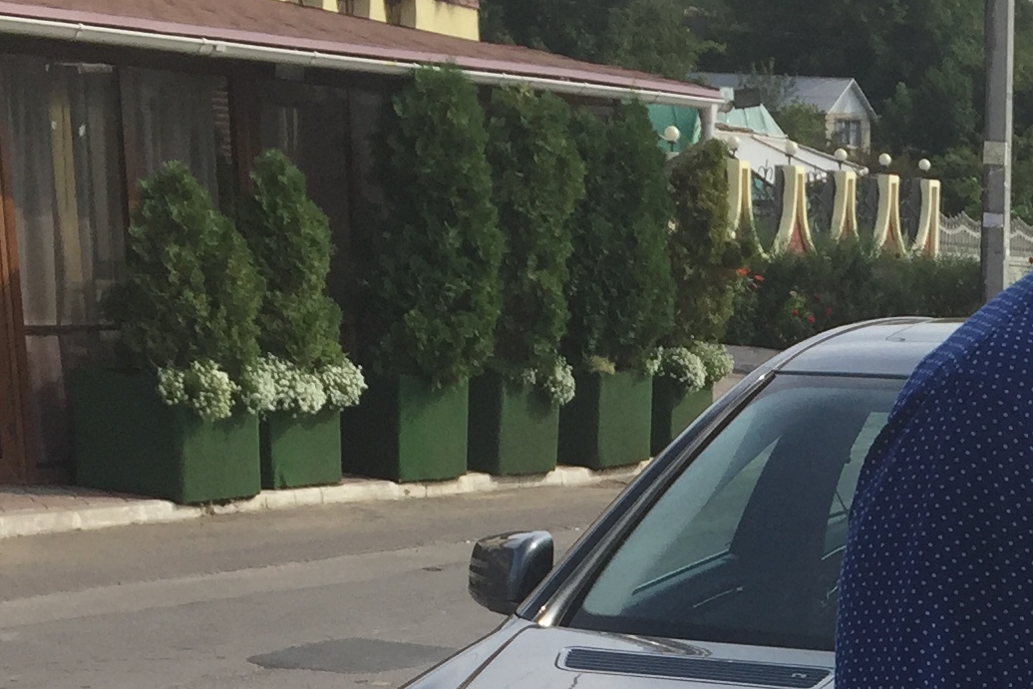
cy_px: 1257
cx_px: 1115
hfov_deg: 20.5
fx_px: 2726
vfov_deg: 13.0
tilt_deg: -19.2
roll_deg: -1.1
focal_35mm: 95
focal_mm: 4.15
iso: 32
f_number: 2.2
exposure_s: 1/1130
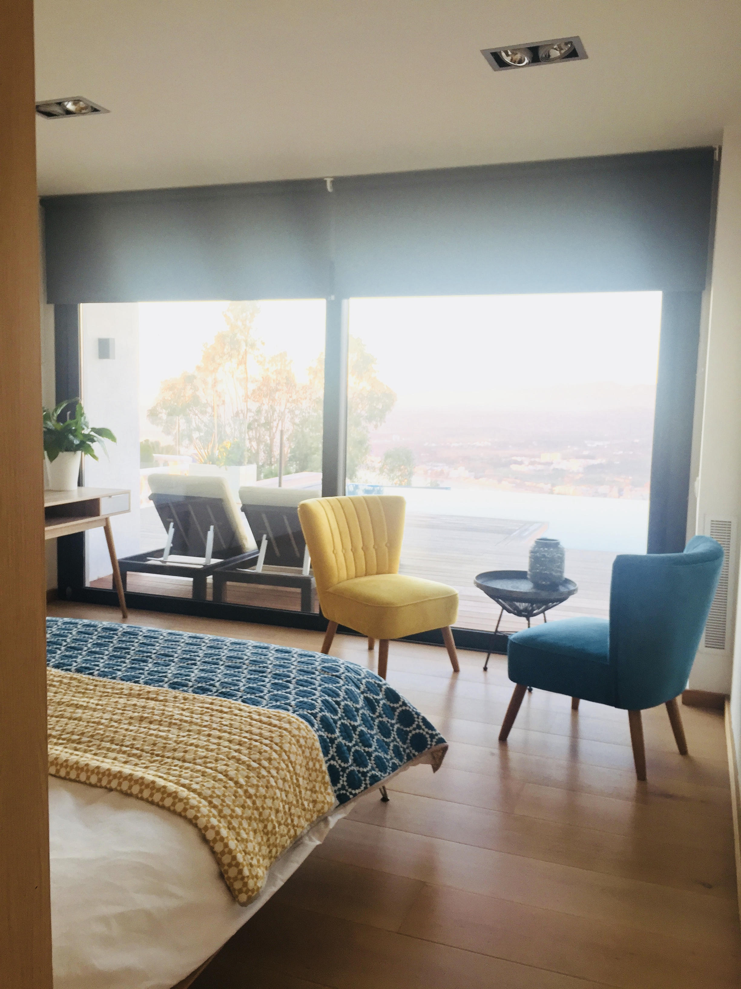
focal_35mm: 29
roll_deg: -1.2
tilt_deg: -4.8
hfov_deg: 48.2
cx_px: 370
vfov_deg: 61.7
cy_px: 494
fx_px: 828
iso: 80
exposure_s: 1/33
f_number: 2.2
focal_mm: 4.15
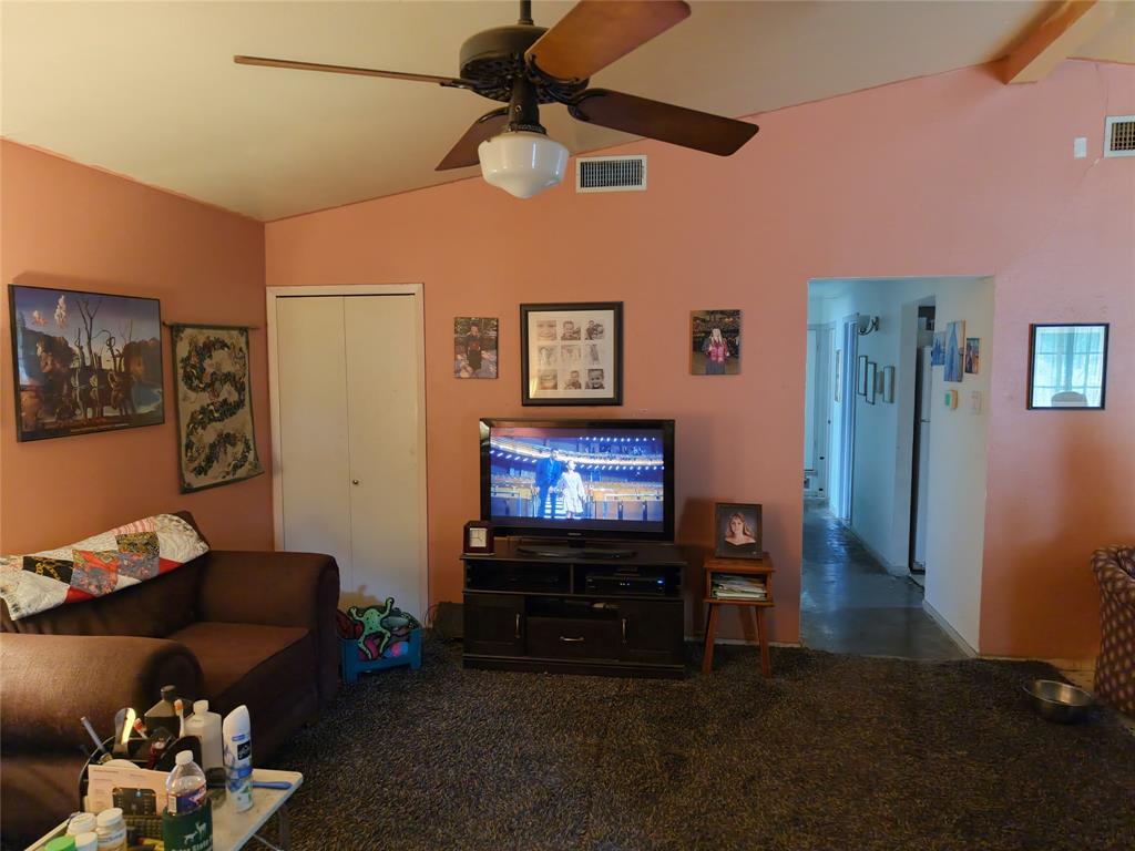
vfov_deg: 56.8
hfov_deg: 71.6
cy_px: 426
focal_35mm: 24
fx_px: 787
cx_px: 568
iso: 840
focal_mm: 8.67
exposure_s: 1/15
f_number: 1.8
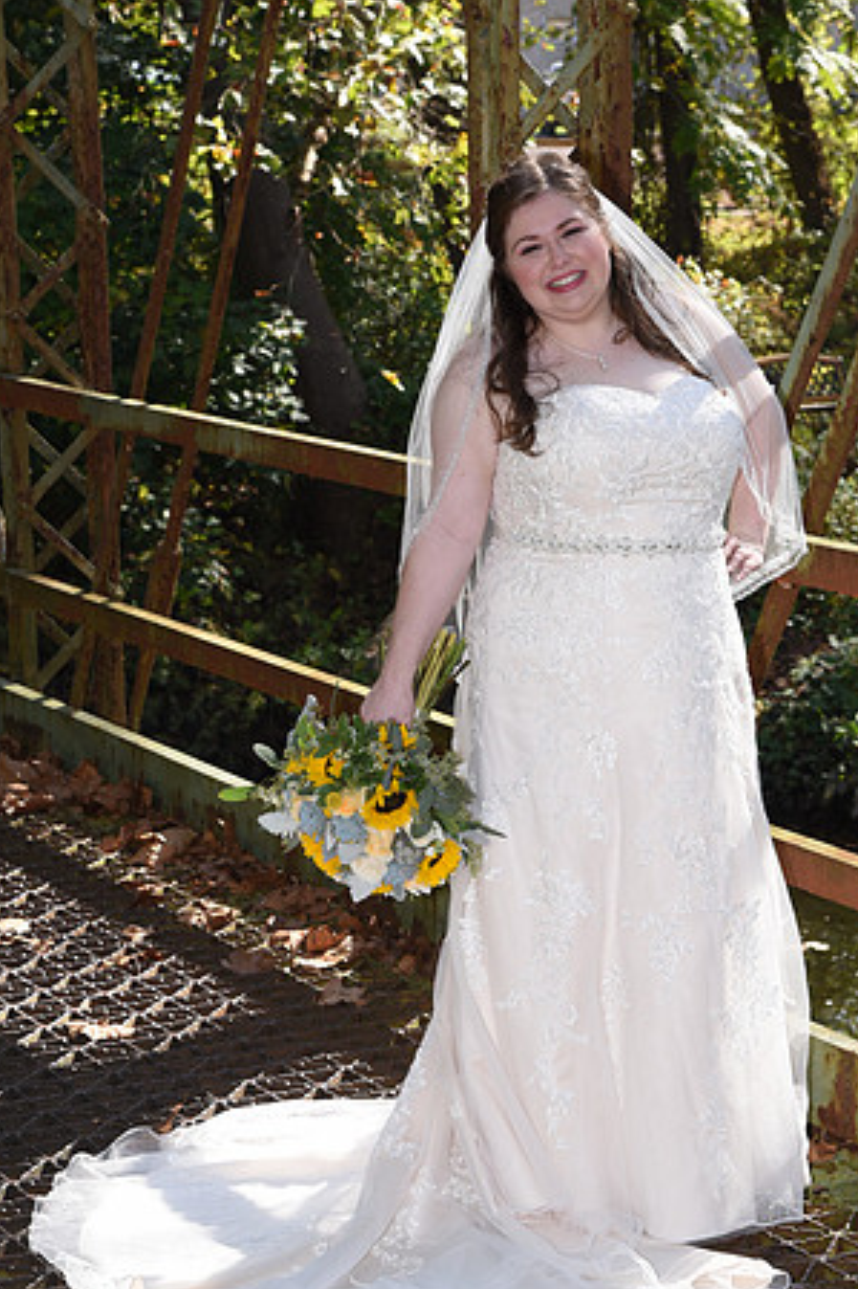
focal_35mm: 106
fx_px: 3792
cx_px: 538
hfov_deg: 12.9
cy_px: 758
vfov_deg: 19.3
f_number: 10
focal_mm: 82
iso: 640
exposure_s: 1/200
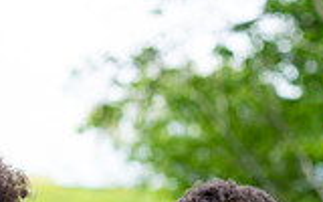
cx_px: -42
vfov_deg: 3.9
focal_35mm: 334
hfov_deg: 6.3
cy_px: 243
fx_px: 2940
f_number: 5
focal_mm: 85
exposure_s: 1/200
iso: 100
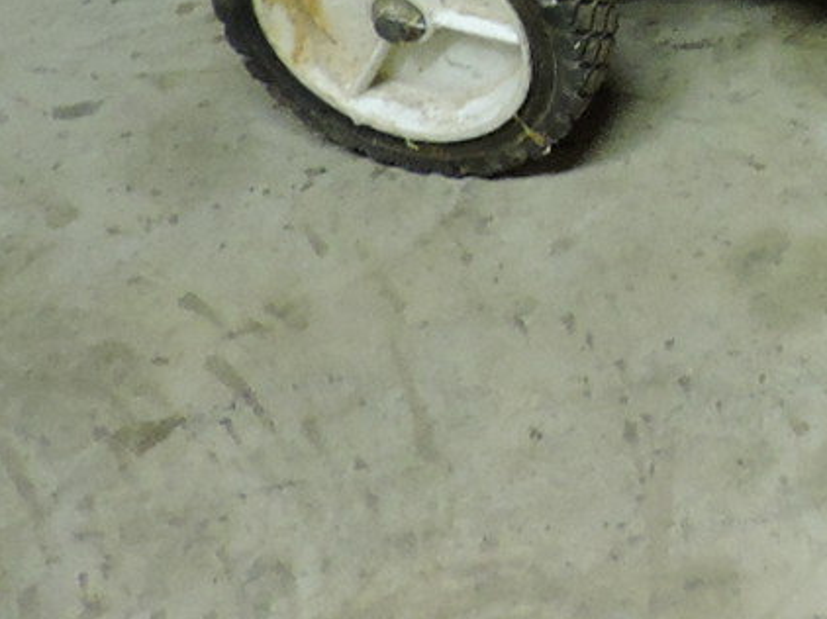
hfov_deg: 18.7
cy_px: -541
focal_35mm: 91
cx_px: 1282
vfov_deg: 14.1
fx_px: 2173
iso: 400
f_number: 3
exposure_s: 1/13
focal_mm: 4.3
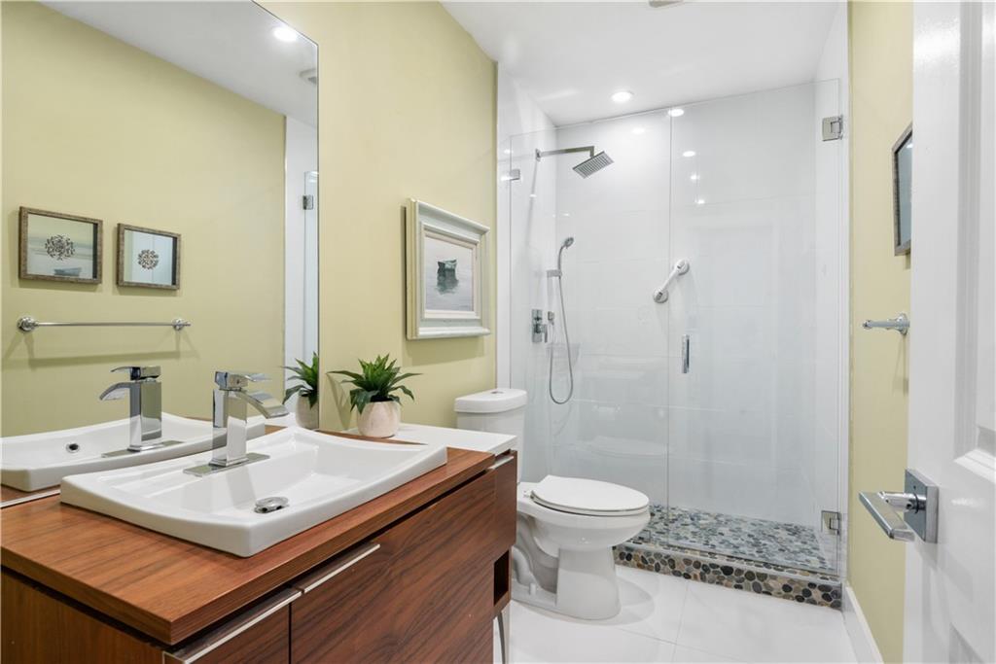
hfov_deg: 90.0
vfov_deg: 67.4
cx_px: 498
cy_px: 332
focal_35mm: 18
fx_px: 498
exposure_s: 1/4
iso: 250
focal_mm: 18
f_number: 8
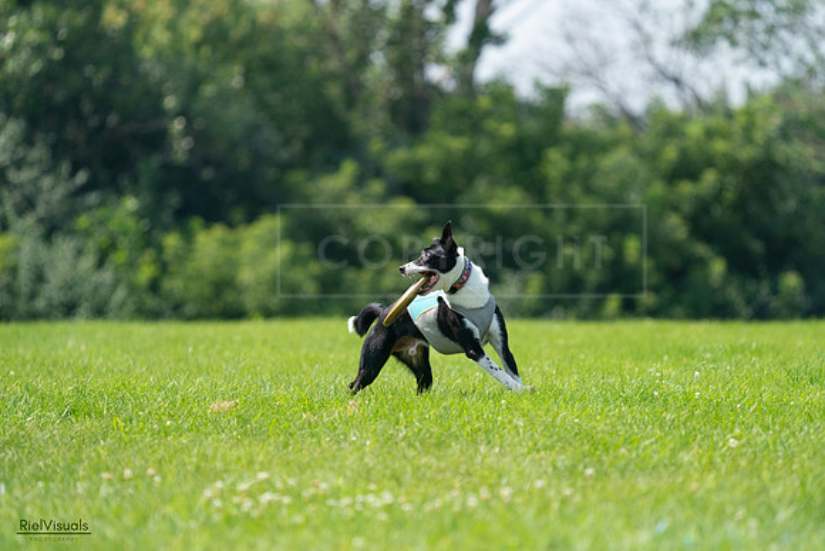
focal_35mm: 365
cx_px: 412
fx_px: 8366
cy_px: 276
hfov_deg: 5.6
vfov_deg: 3.8
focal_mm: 365
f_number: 6.3
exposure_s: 1/4000
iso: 1600
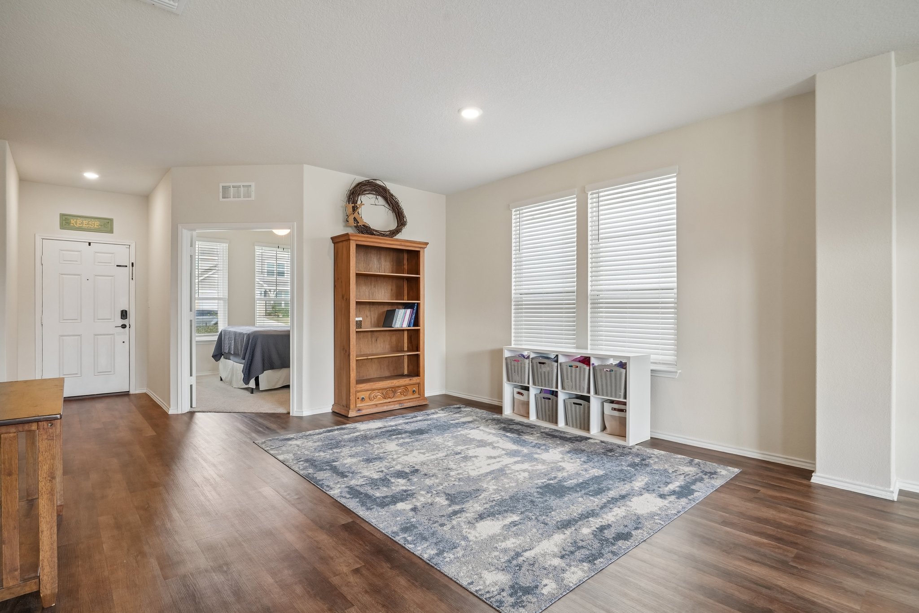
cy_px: 306
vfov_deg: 73.7
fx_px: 408
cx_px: 460
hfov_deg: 96.7
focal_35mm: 16
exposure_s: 1/40
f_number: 8
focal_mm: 16
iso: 800
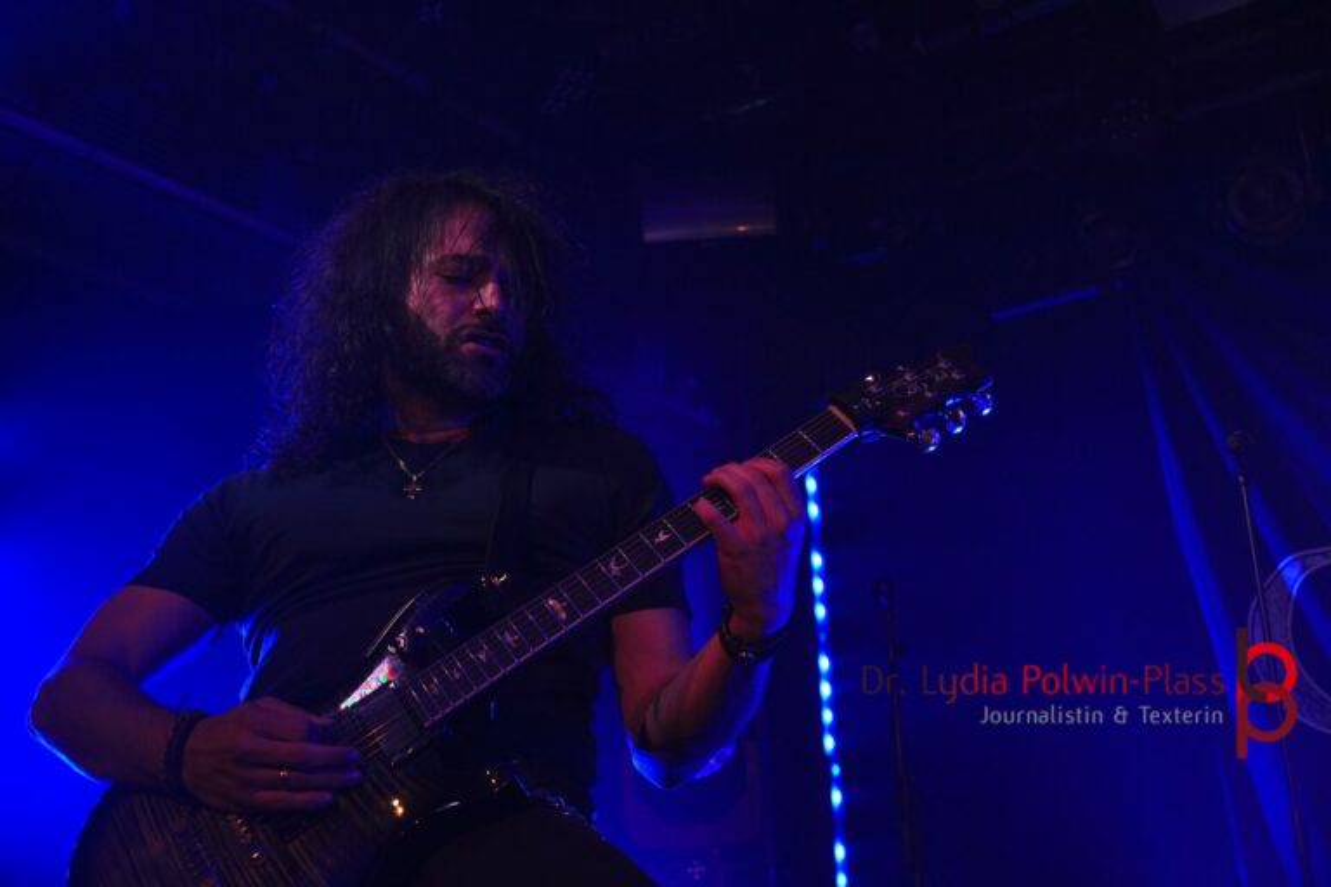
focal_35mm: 51
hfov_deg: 38.9
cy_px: 444
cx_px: 666
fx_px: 1885
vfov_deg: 26.5
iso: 640
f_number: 4
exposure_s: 1/160
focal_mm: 34
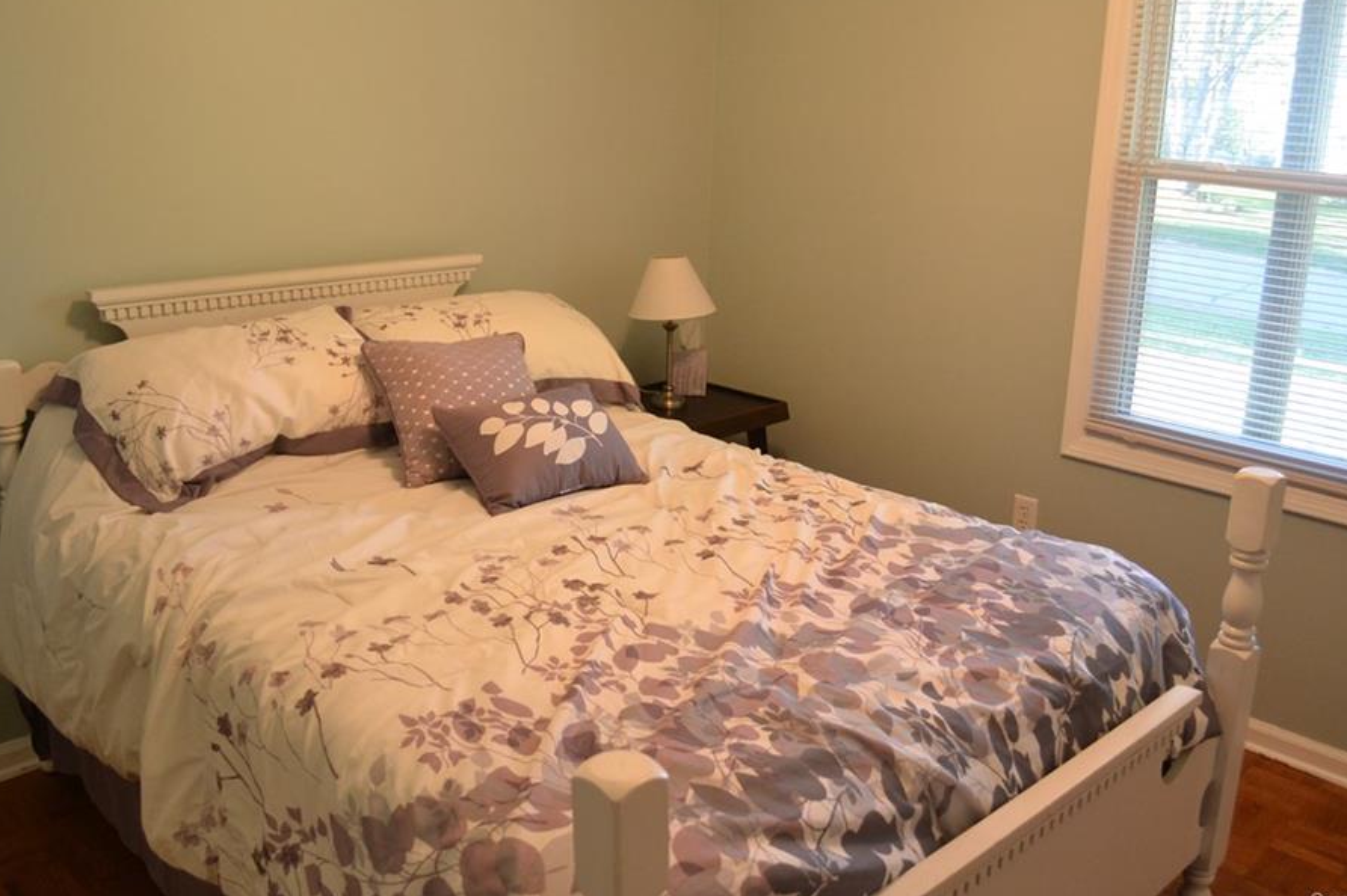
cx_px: 701
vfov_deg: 42.2
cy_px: 400
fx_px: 1159
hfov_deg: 60.3
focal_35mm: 31
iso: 1250
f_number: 3.5
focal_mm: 18
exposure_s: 1/60
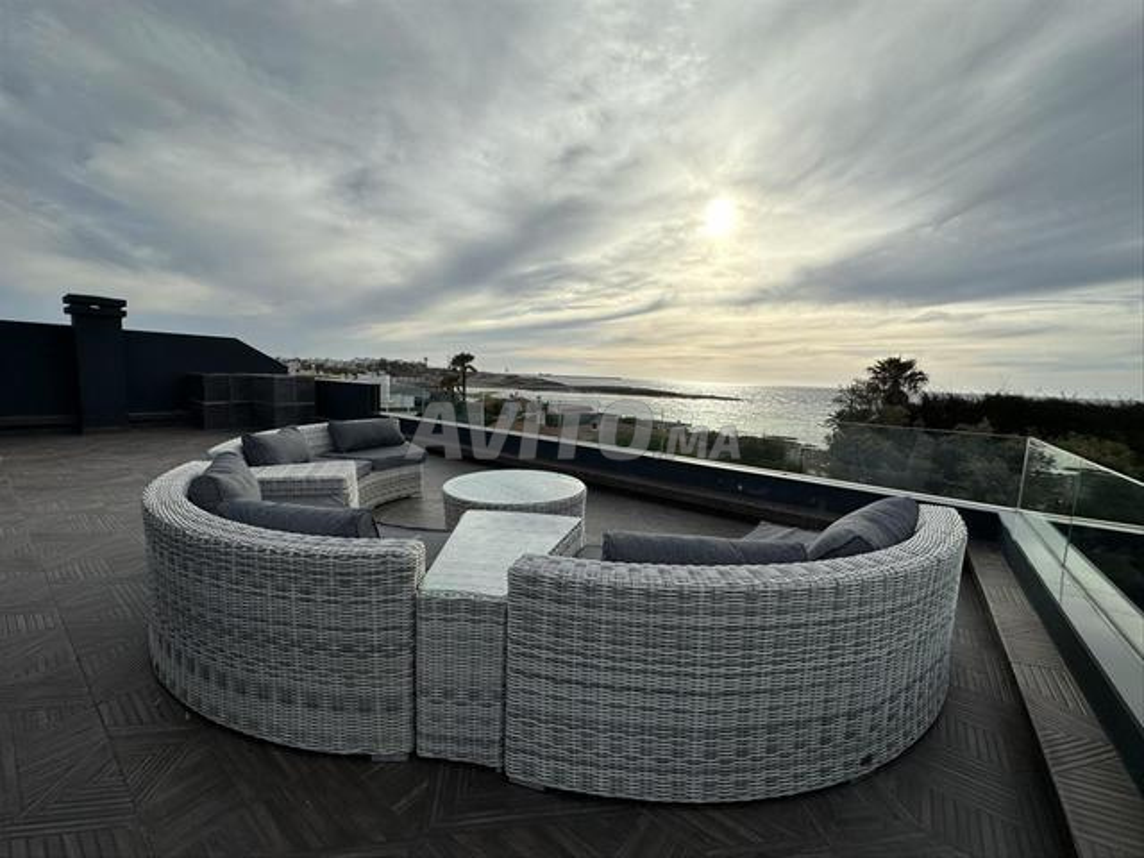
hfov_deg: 102.1
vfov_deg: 85.7
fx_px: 463
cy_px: 429
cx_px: 572
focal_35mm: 14
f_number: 2.2
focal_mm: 2.22
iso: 50
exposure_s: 1/3509
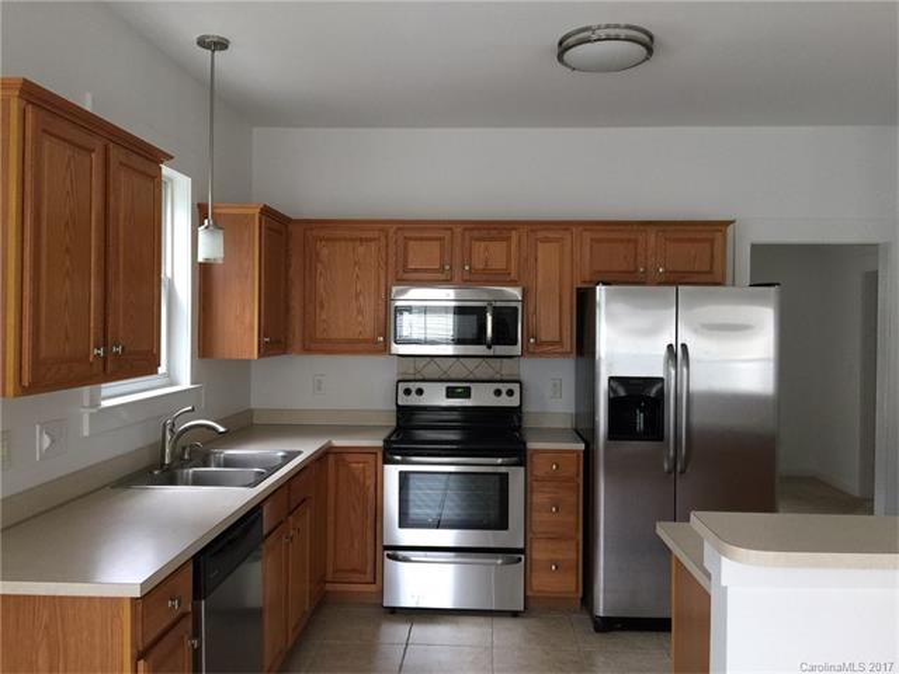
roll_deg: -0.4
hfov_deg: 61.7
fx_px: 753
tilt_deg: -1.1
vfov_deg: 48.2
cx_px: 450
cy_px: 337
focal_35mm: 29
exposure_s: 1/15
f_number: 2.2
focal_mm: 4.15
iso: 64
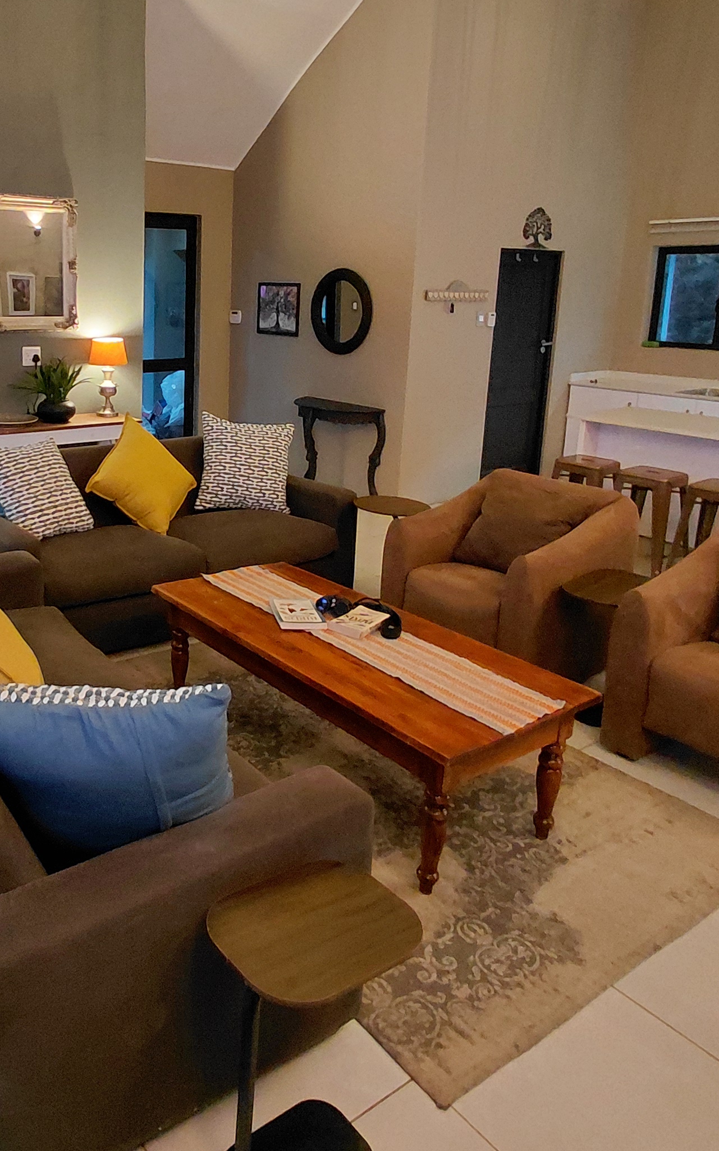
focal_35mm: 27
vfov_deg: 68.1
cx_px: 180
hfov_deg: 44.5
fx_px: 847
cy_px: 495
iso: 400
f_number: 2.2
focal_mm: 1.64
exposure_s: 1/30
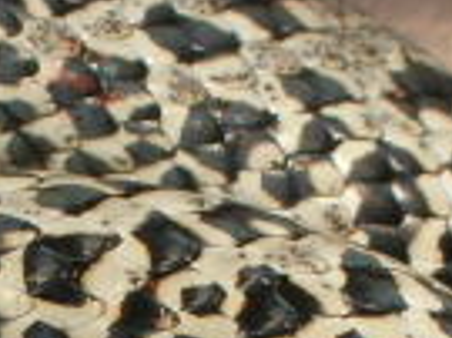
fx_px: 5114
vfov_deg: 3.8
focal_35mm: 392
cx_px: 177
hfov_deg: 5.1
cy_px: 535
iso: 50
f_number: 6.4
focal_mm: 11
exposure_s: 1/60.1
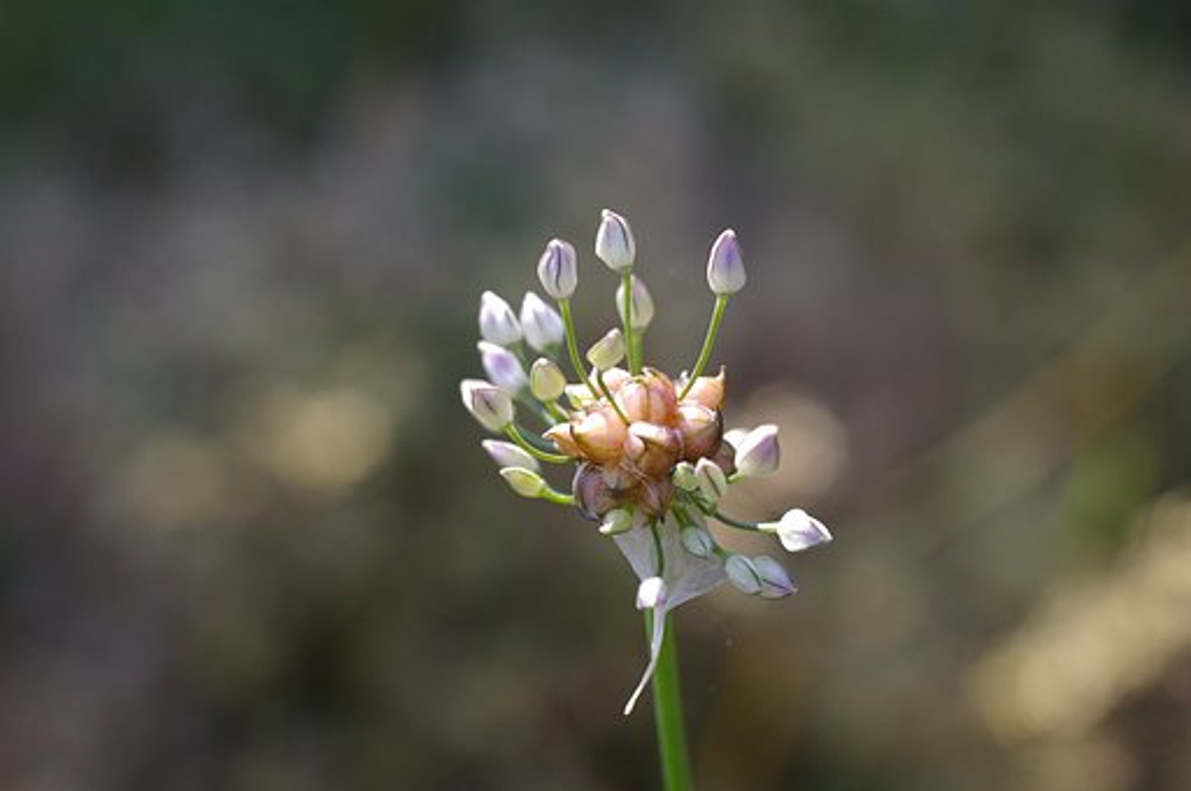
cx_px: 596
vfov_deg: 18.1
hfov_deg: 27.0
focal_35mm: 75
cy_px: 396
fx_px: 2478
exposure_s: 1/250
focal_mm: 50
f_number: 8
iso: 400
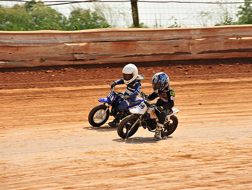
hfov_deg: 9.1
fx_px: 1588
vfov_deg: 6.8
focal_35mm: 218
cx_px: 137
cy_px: 95
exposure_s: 1/400
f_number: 9
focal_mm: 200
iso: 200
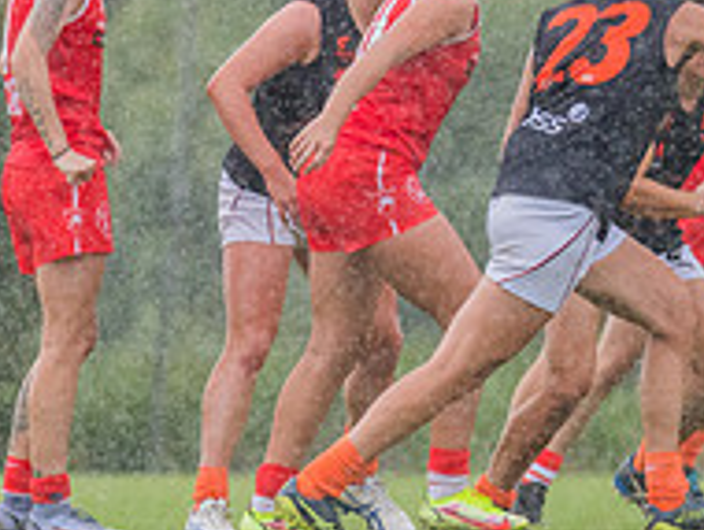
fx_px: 33009
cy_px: 6
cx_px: 586
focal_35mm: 1621
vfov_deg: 0.9
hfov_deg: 1.2
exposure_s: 1/1250
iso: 1600
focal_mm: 450
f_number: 6
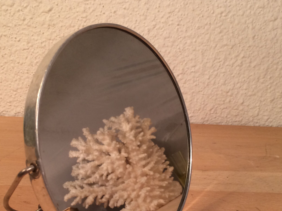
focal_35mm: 46
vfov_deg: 31.1
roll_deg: -3.2
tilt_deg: -19.2
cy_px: 149
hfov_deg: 41.0
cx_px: 110
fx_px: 375
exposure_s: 1/33
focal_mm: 4.15
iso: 50
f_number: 2.2
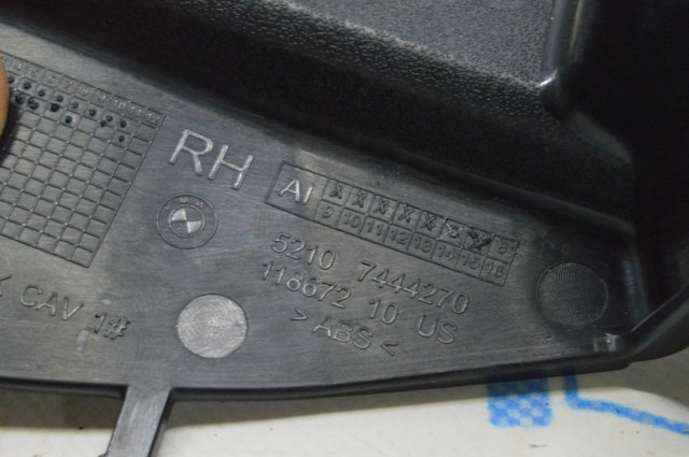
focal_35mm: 82
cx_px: 344
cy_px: 228
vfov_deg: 16.5
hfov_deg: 24.6
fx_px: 1577
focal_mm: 55
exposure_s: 1/15
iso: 6400
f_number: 20
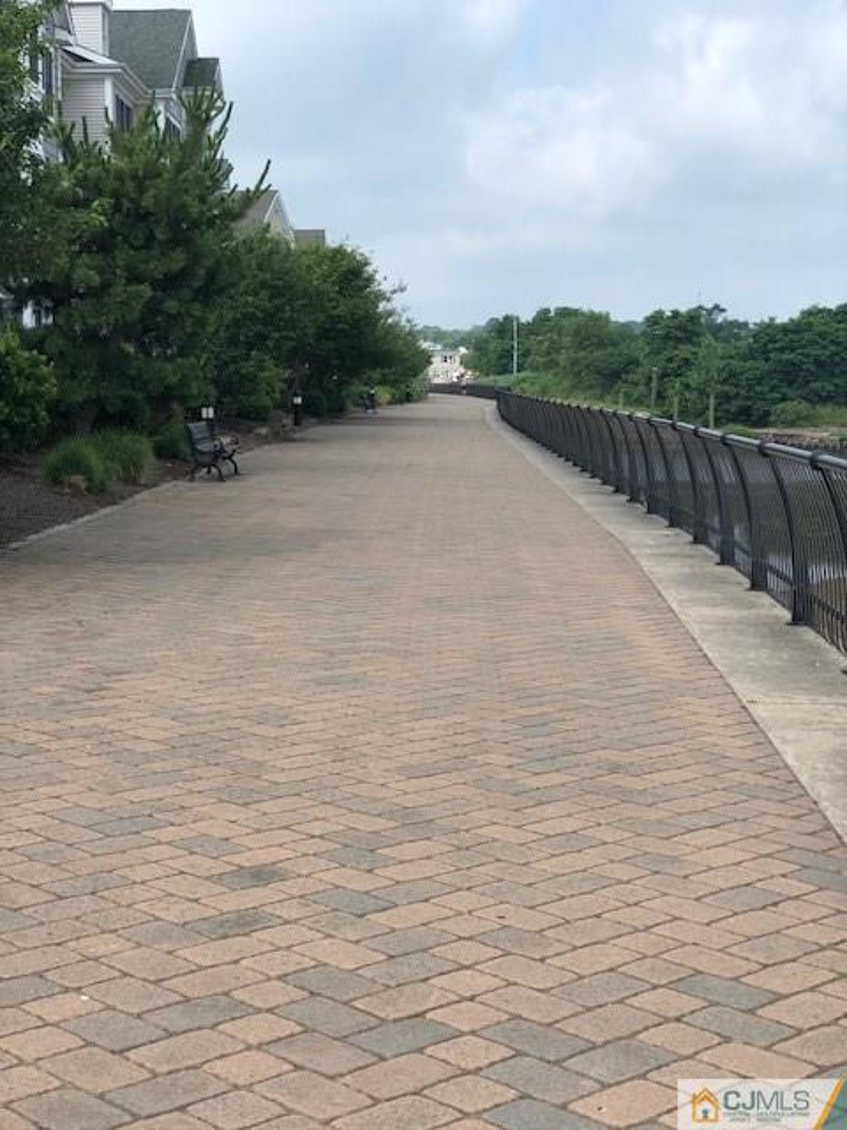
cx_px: 424
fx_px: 1860
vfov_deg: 33.8
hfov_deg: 25.7
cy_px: 565
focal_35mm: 57
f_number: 2.8
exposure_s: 1/600
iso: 20
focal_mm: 6.6
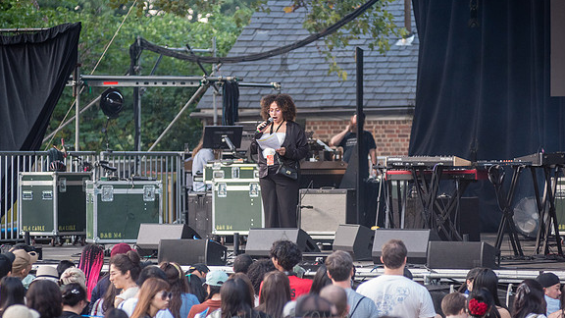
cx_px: 277
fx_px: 3296
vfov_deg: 5.5
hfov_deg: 9.8
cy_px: 153
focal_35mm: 220
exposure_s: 1/500
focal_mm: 200
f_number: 4
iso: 2000
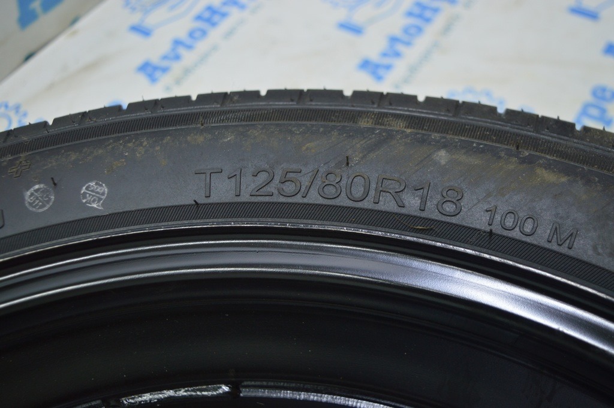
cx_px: 307
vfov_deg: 30.8
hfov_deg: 45.0
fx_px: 741
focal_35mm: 44
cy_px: 204
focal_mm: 29
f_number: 4.2
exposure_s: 1/40
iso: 400
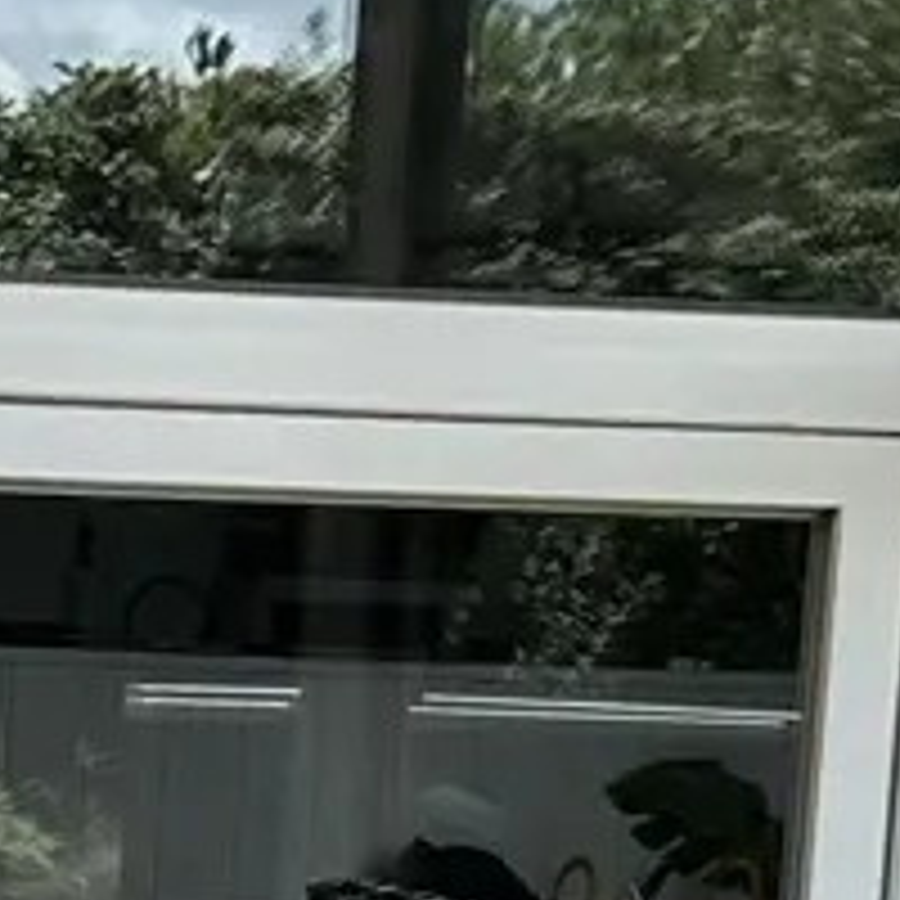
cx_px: -414
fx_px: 6501
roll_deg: -0.8
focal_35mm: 221
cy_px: 1670
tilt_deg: -9.9
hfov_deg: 7.8
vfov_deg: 7.7
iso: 50
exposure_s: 1/1645
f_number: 1.5
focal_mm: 5.7
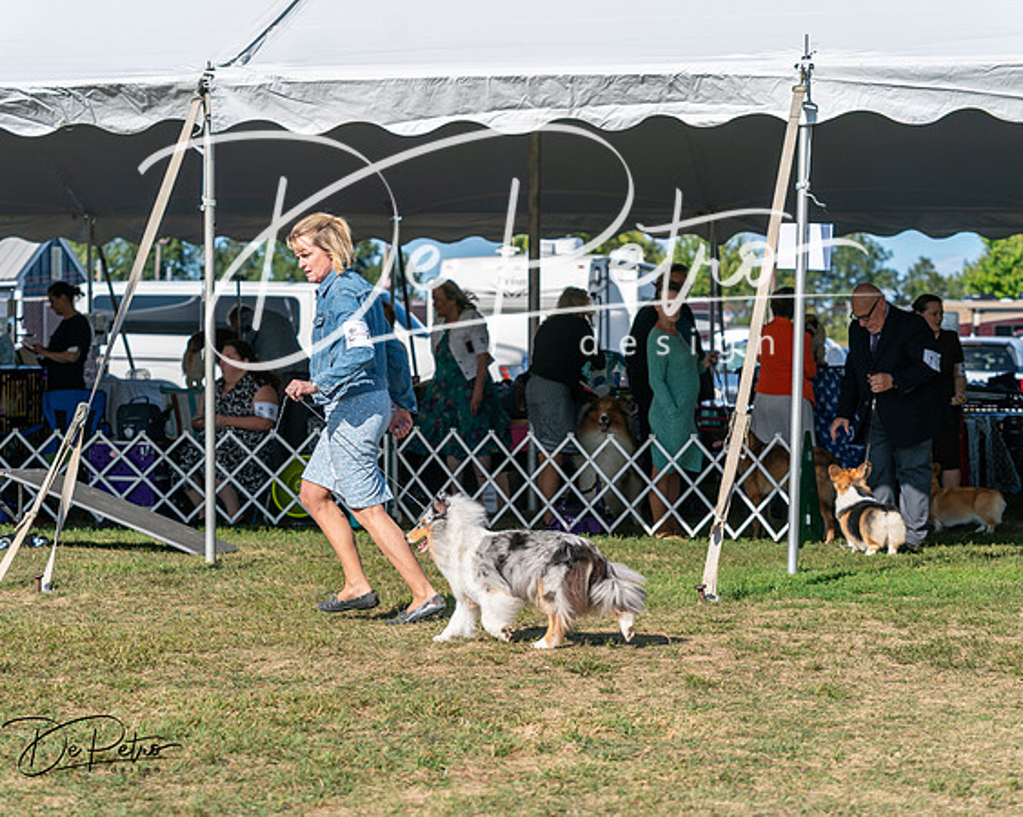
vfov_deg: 16.8
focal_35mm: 91
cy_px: 408
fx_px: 2761
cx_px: 512
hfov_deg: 21.0
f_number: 4.5
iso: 100
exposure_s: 1/1250
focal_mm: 81
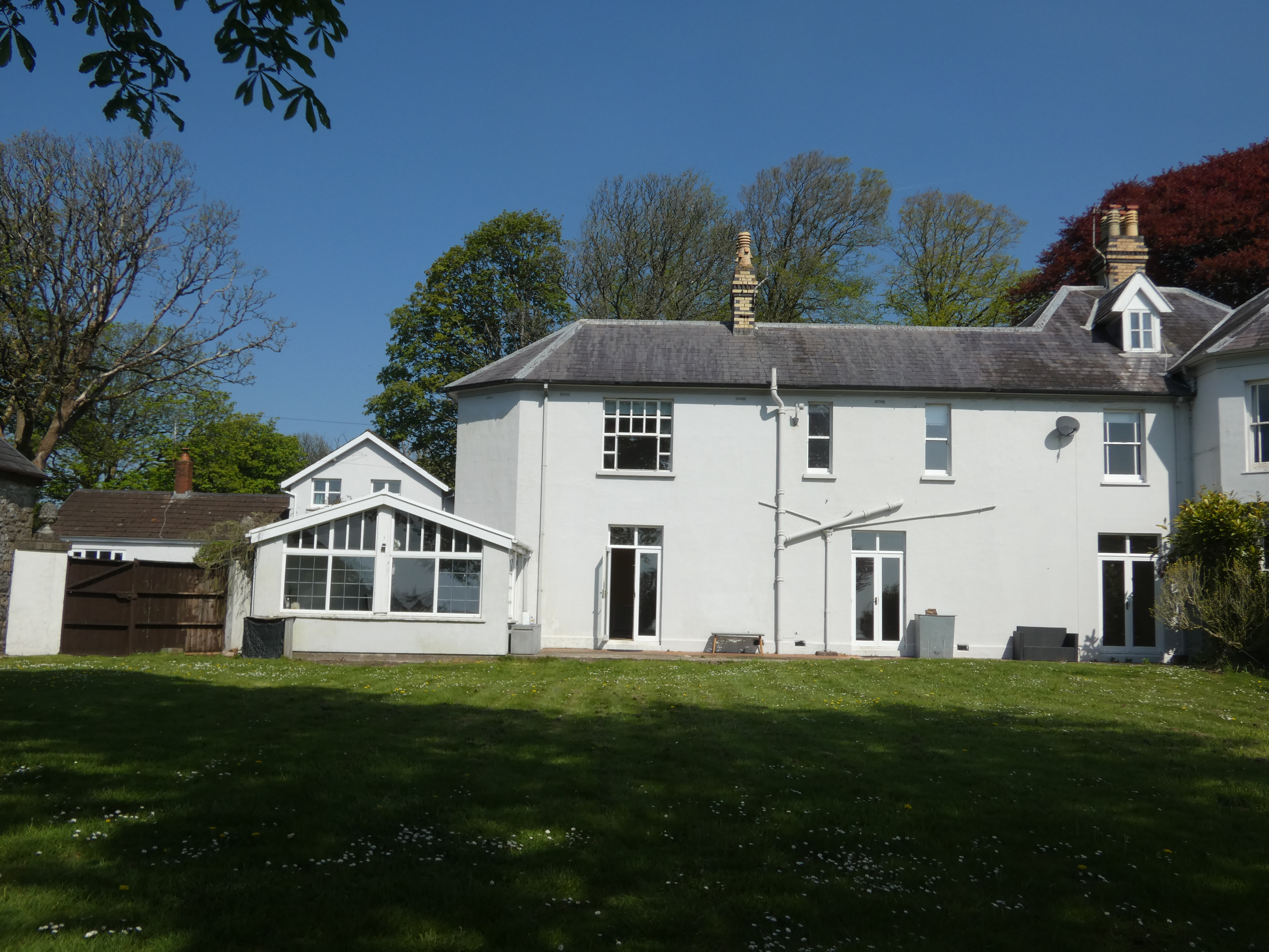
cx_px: 634
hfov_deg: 55.4
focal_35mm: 33
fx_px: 1210
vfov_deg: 42.9
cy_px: 476
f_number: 5
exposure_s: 1/800
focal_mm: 6
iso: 80
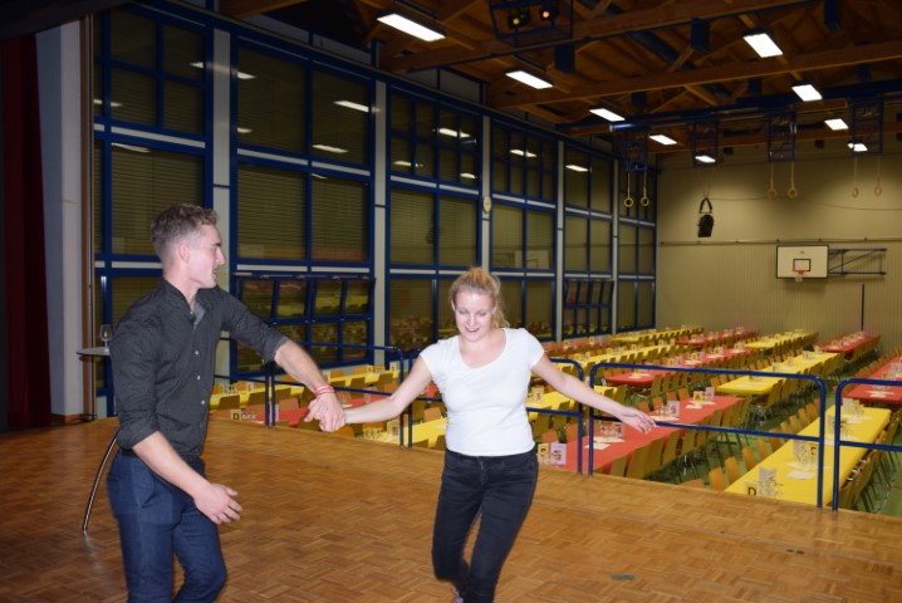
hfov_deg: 57.2
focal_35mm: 33
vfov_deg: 40.0
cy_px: 302
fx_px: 827
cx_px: 451
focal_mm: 22
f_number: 4
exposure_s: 1/60
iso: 800
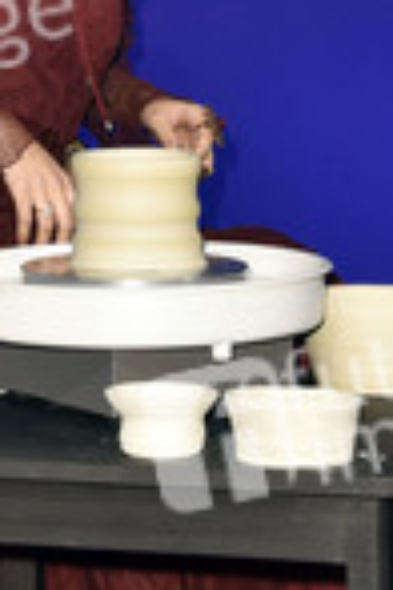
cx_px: -16
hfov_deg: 10.0
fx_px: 2227
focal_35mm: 136
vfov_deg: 15.1
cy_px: 217
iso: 800
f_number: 6.3
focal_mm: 50
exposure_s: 1/200
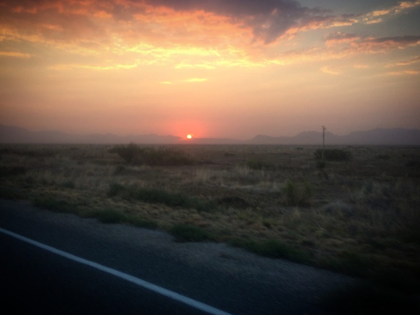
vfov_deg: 48.2
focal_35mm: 29
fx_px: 352
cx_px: 210
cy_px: 158
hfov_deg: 61.7
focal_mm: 4.15
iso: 40
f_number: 2.2
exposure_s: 1/120
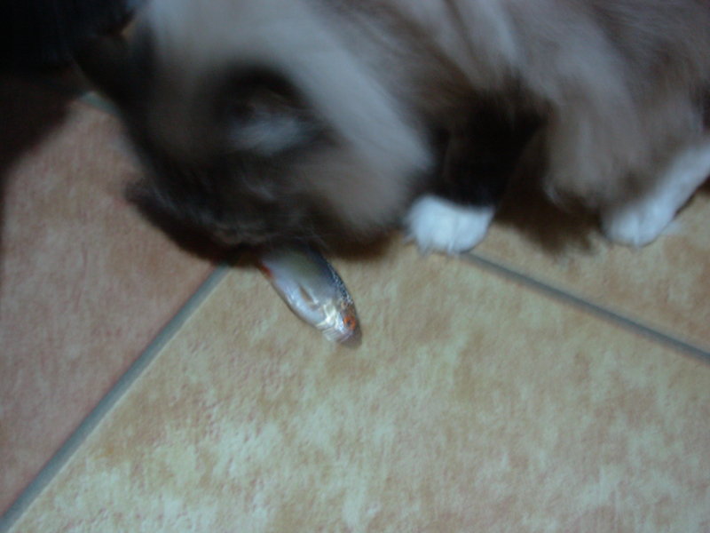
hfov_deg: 49.0
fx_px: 779
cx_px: 355
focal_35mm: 38
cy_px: 266
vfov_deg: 37.7
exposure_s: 1/1.7
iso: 100
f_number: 2.9
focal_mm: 6.3
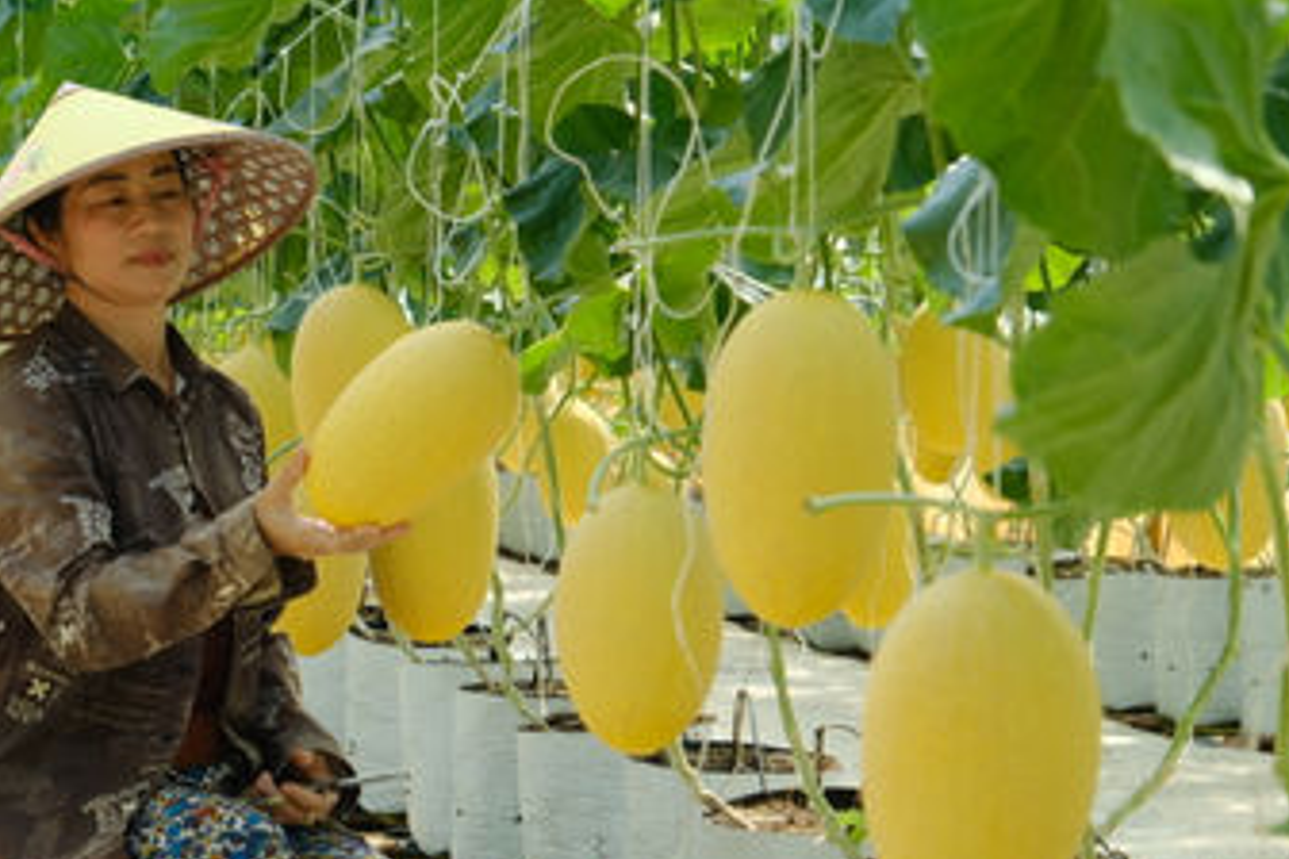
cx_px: 541
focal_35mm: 122
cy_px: 502
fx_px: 4368
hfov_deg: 16.8
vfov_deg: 11.2
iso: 500
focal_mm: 50.5
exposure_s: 1/500
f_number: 4.5
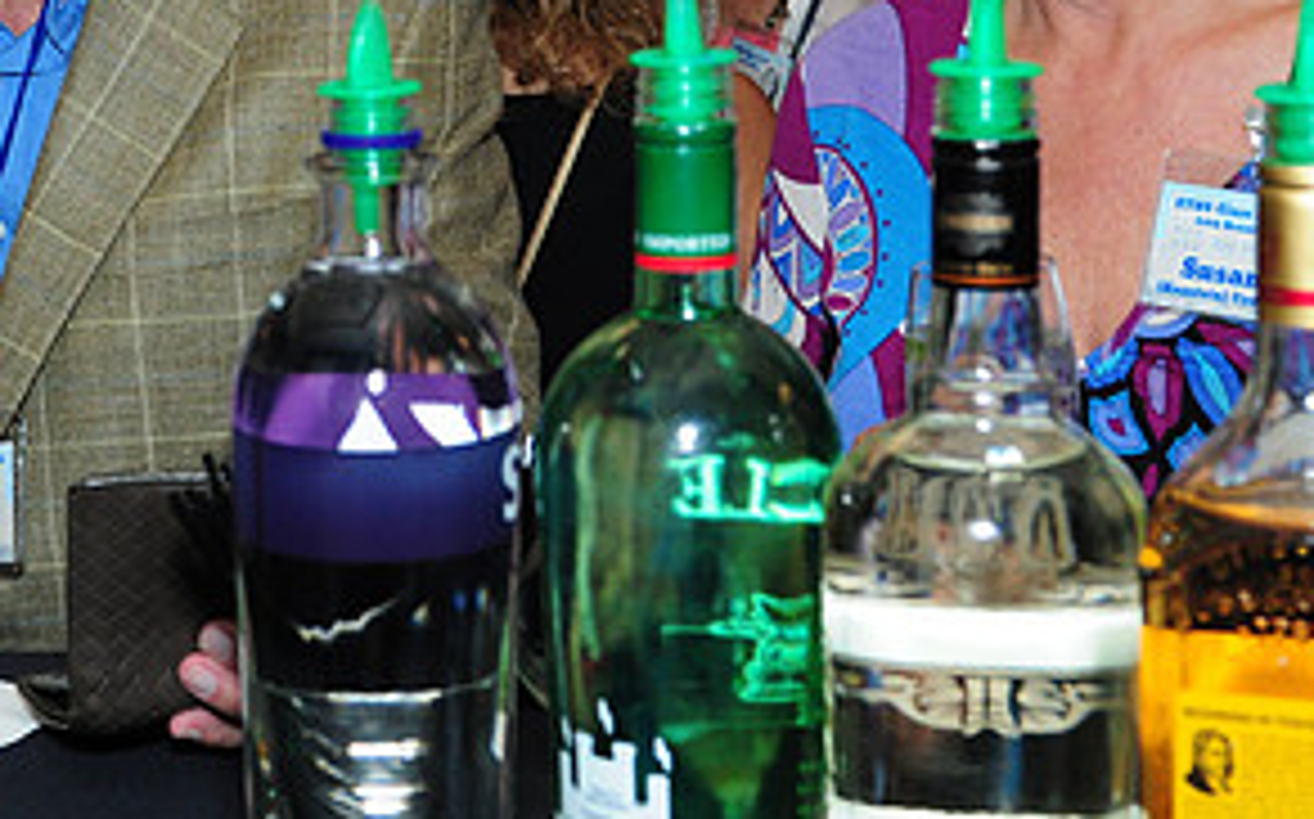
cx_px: 410
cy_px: 16
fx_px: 3042
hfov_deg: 24.2
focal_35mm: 85
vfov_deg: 15.1
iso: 500
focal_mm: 28
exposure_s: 1/60
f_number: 5
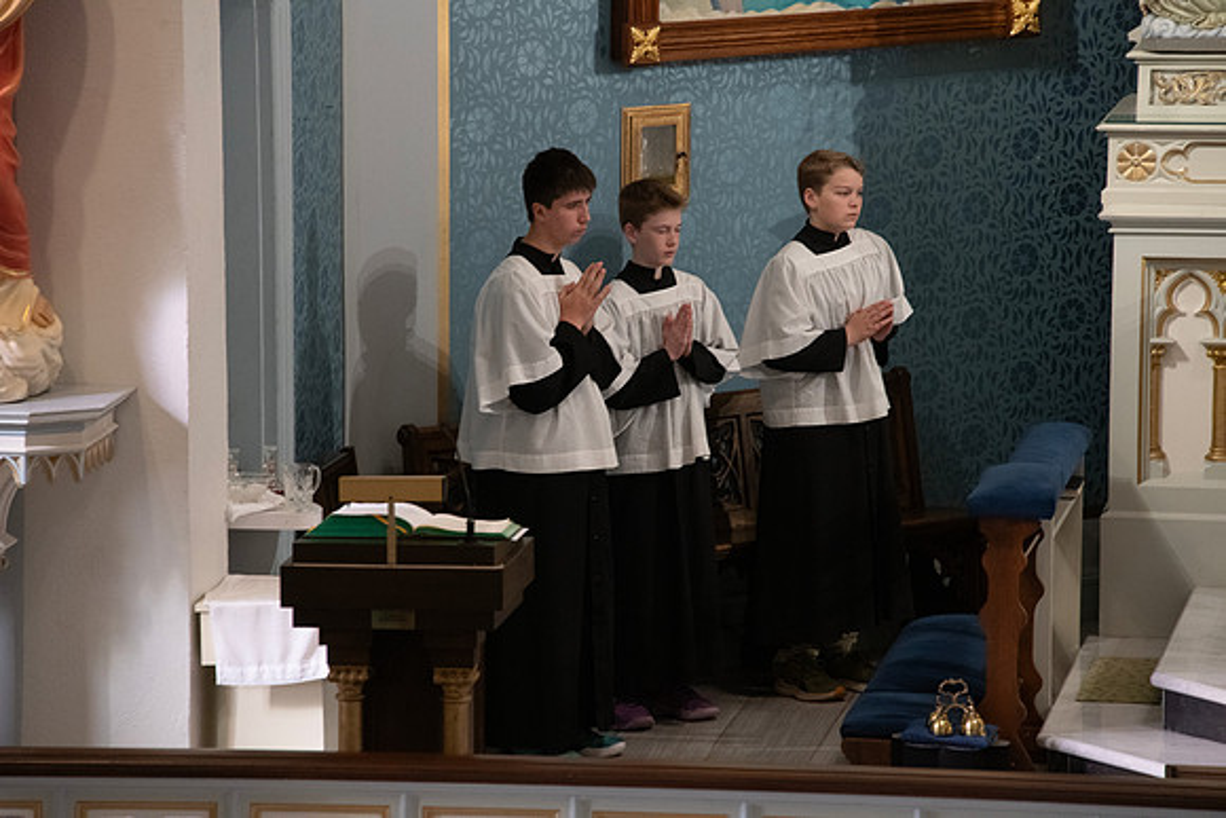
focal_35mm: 300
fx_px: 10219
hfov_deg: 6.9
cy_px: 409
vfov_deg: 4.6
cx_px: 613
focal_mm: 300
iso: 4000
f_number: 10
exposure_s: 1/60
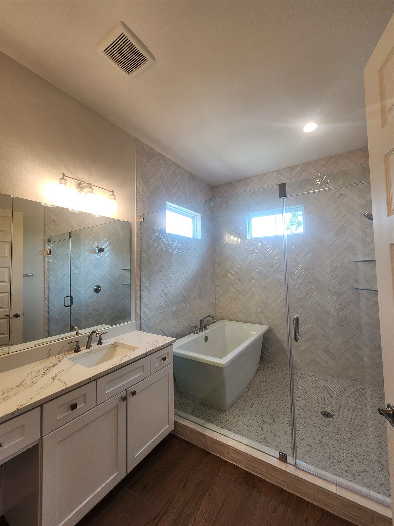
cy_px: 263
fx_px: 197
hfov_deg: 89.9
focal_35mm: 13
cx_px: 197
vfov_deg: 106.2
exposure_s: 1/60
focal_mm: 2.2
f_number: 2.2
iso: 50
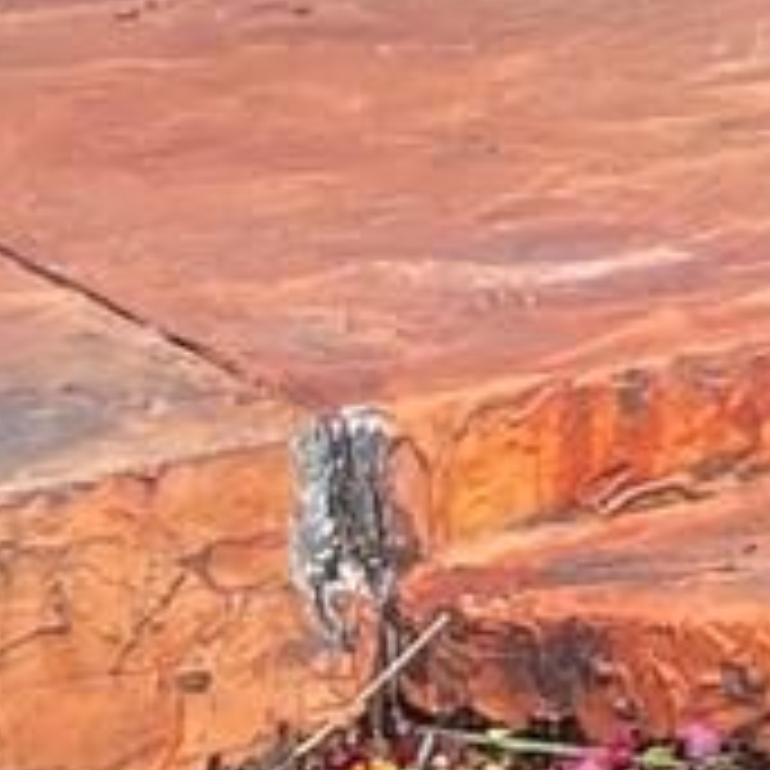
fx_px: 5411
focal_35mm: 215
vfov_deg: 7.8
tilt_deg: -5.6
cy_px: -784
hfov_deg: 7.0
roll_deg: -0.2
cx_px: 2594
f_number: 1.6
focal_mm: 4.2
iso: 32
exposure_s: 1/707
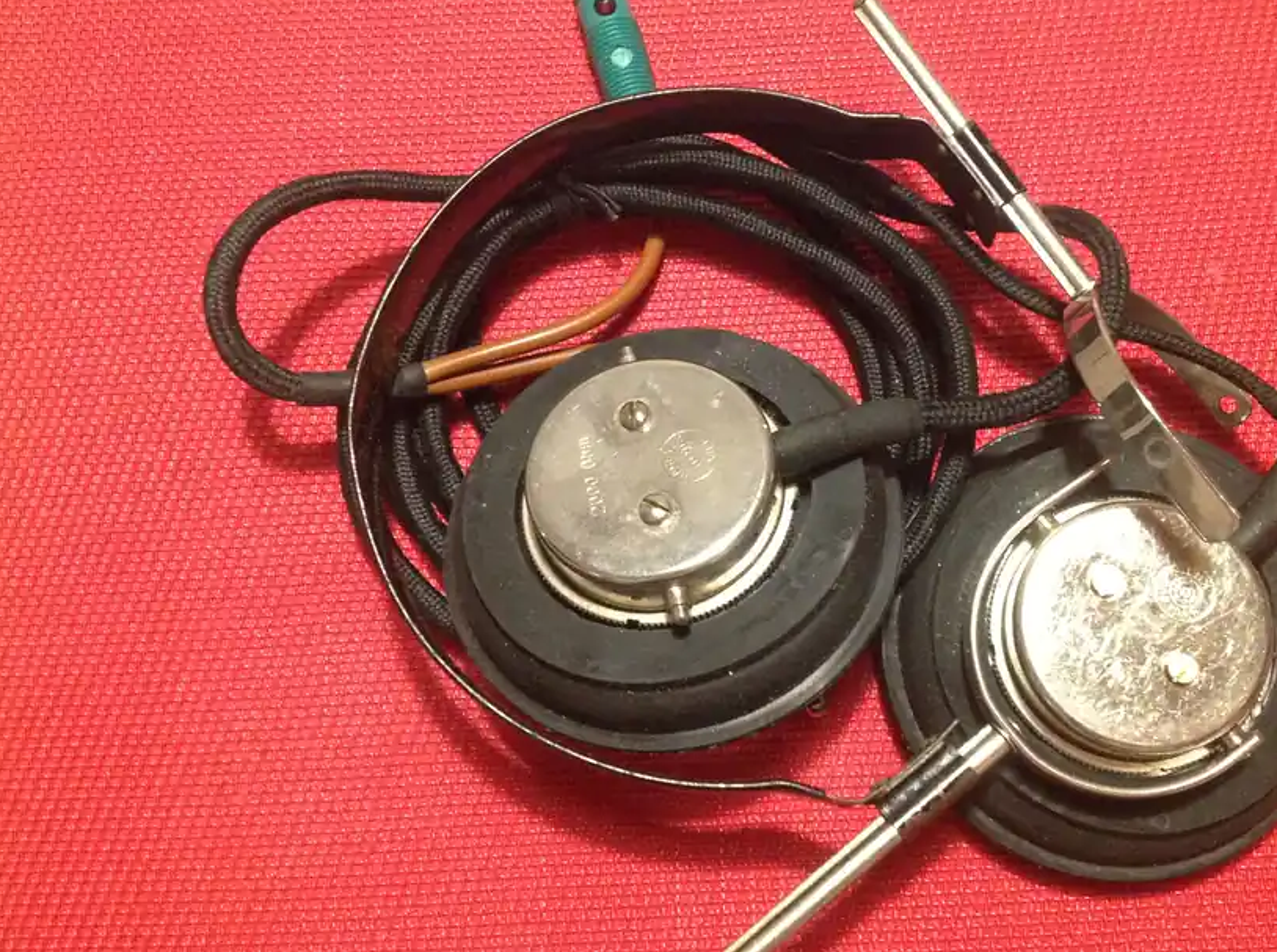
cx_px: 756
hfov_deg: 43.7
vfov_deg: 33.5
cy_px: 447
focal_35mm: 43
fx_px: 1583
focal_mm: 4.28
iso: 400
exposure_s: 1/15
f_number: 2.4
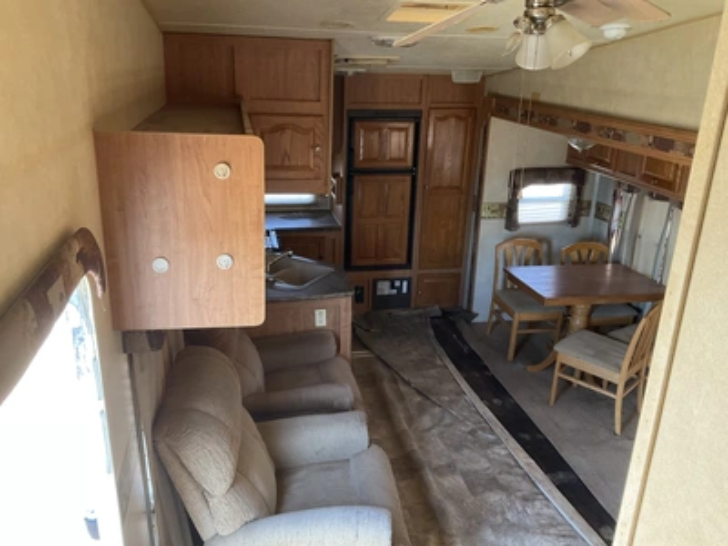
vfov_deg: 48.2
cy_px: 273
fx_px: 610
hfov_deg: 61.7
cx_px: 364
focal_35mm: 29
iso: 80
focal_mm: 3
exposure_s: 1/60
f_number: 1.8
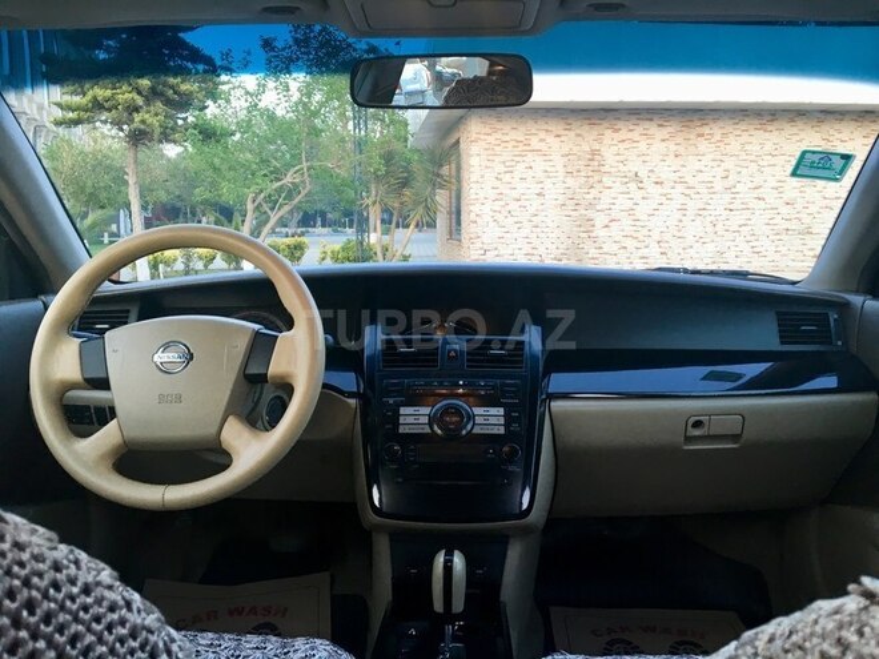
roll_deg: +0.7
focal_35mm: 29
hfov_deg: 61.7
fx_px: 736
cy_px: 330
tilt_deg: -7.2
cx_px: 440
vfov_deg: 48.2
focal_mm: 4.15
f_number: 2.2
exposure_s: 1/33
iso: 40
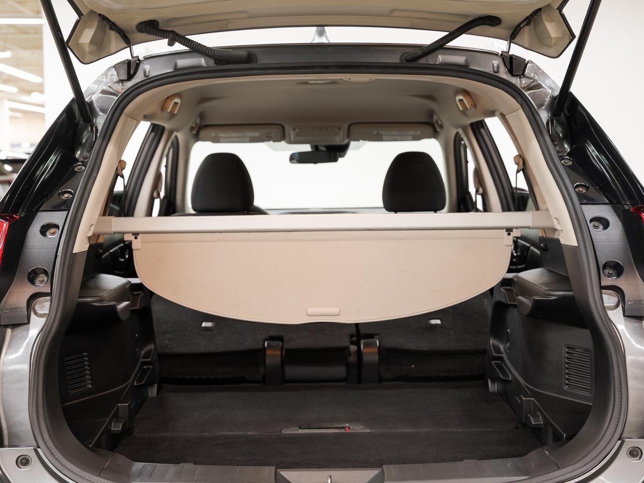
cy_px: 242
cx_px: 322
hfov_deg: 38.3
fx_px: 928
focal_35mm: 50
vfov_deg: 29.2
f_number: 5.6
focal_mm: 46.1
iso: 100
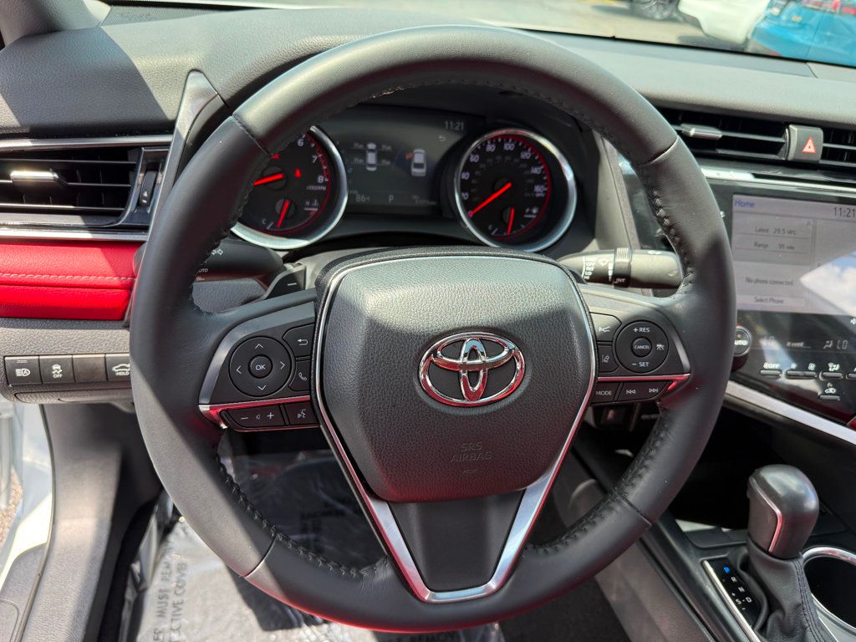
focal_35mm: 24
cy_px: 321
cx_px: 428
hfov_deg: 71.6
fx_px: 593
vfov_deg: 56.8
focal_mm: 6.76
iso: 100
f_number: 1.78
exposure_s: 1/419
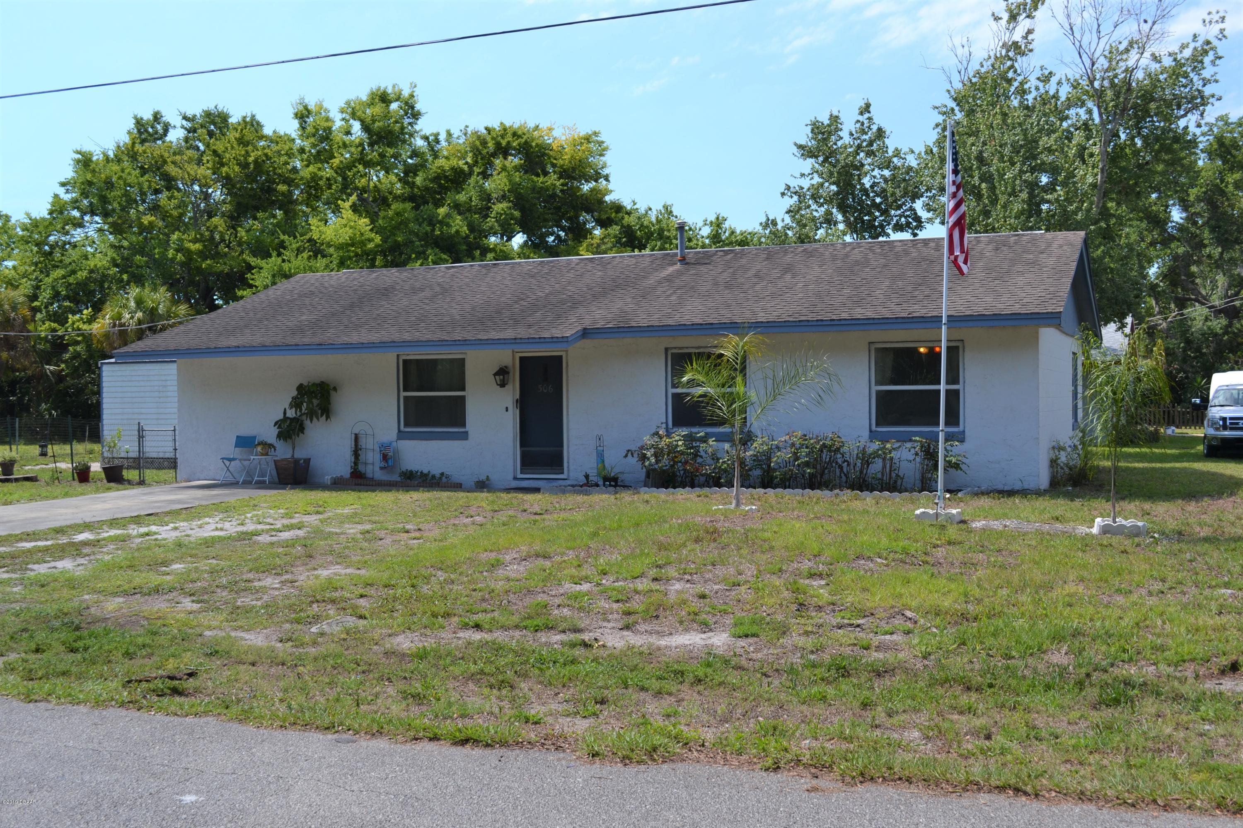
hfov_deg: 49.6
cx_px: 622
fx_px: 1346
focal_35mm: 39
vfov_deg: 34.2
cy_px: 414
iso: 100
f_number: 7.1
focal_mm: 26
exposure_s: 1/200
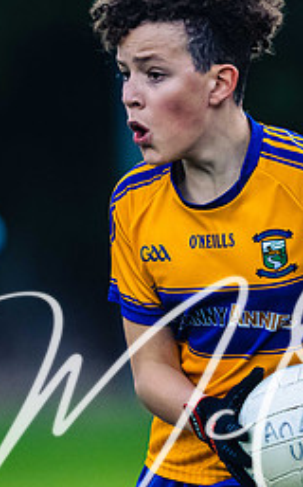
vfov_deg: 2.3
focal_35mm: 922
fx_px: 12216
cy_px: 276
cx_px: 66
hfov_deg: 1.4
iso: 3200
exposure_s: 1/800
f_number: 2.8
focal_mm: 400
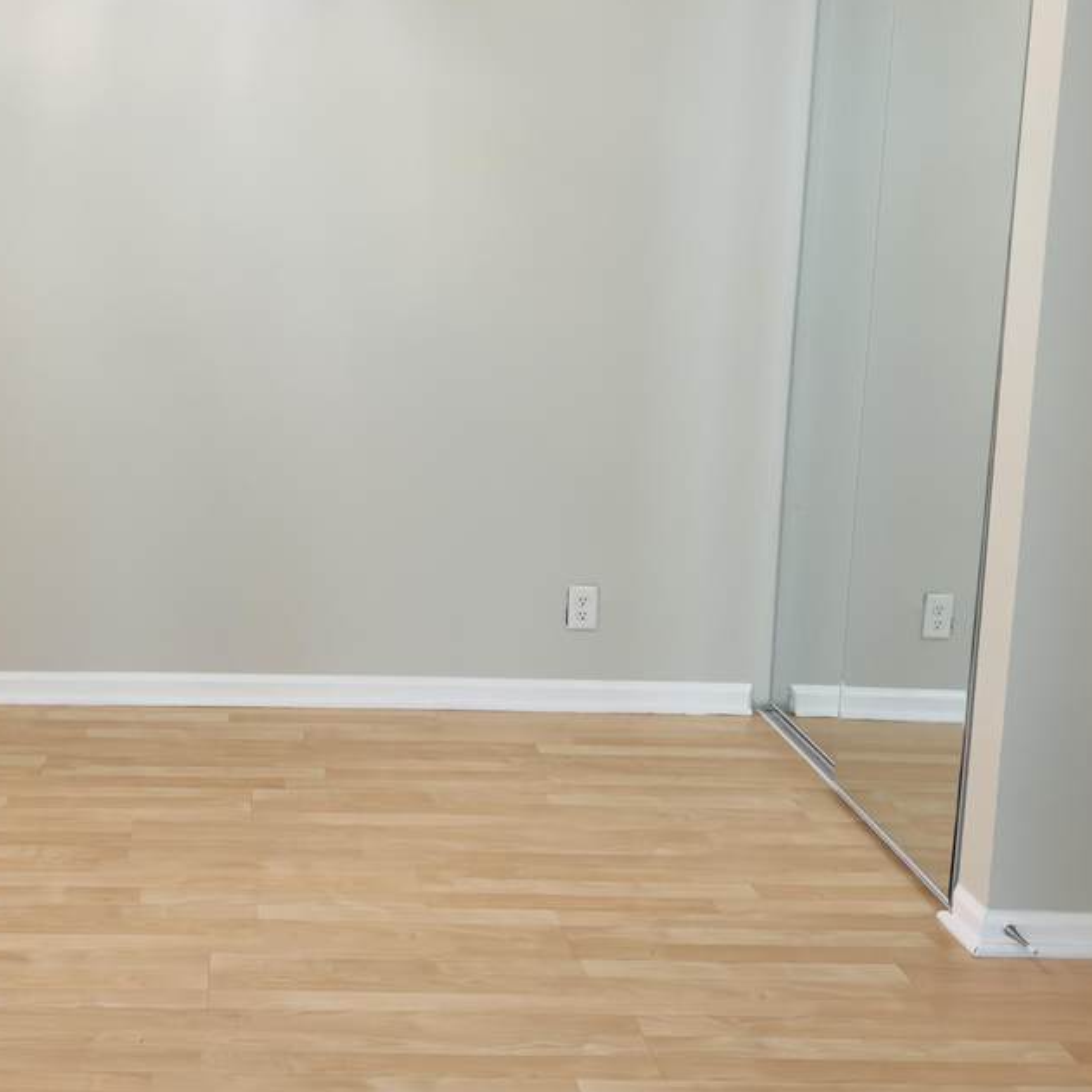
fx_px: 1535
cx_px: 228
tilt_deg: -8.1
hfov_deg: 37.8
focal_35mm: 43
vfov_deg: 39.0
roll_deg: -0.4
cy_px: 434
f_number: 1.78
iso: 320
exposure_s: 1/120
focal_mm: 6.76
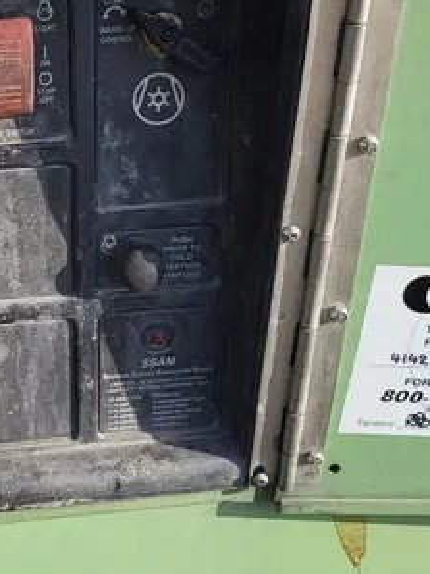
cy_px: 226
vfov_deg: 30.2
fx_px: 1062
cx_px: -66
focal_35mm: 64
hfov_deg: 21.5
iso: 40
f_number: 1.8
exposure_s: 1/1195
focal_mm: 5.4
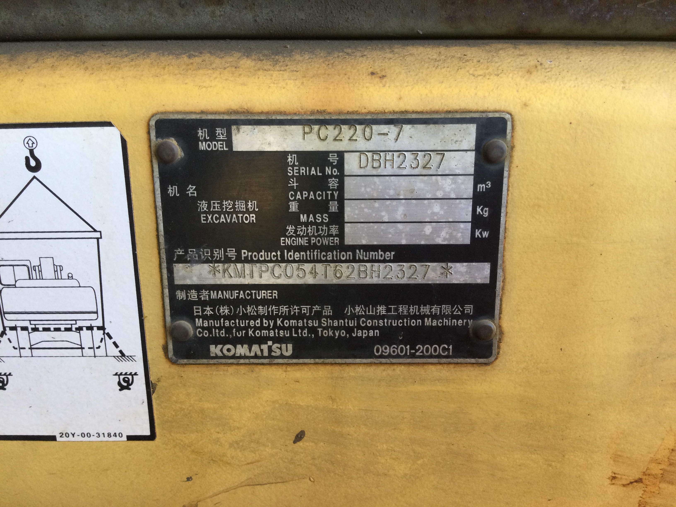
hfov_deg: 58.4
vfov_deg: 45.4
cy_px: 254
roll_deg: +1.6
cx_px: 338
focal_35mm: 31
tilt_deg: -17.0
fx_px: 605
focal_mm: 3.3
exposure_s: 1/33
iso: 25
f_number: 2.4
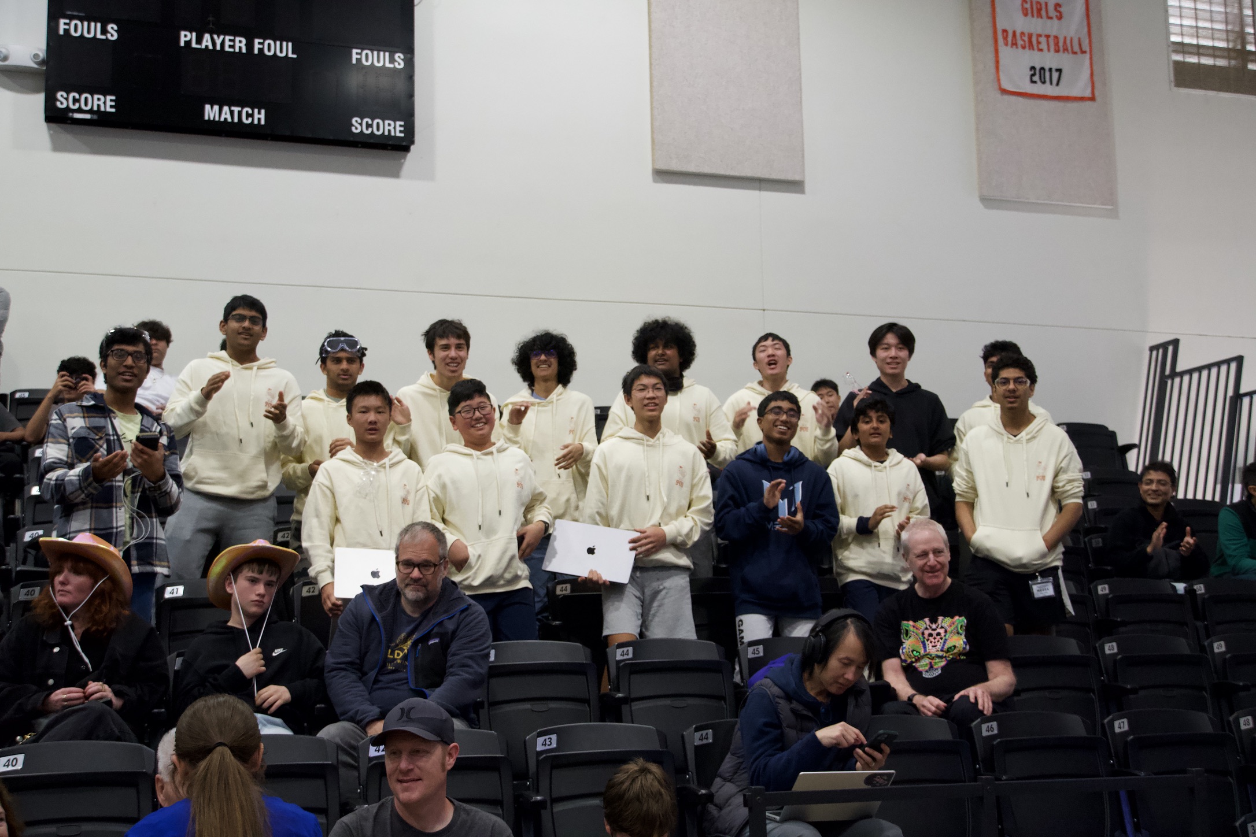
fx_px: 1675
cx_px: 628
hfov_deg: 41.1
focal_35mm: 48
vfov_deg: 28.1
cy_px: 418
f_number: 4.5
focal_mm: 32
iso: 3200
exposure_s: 1/250
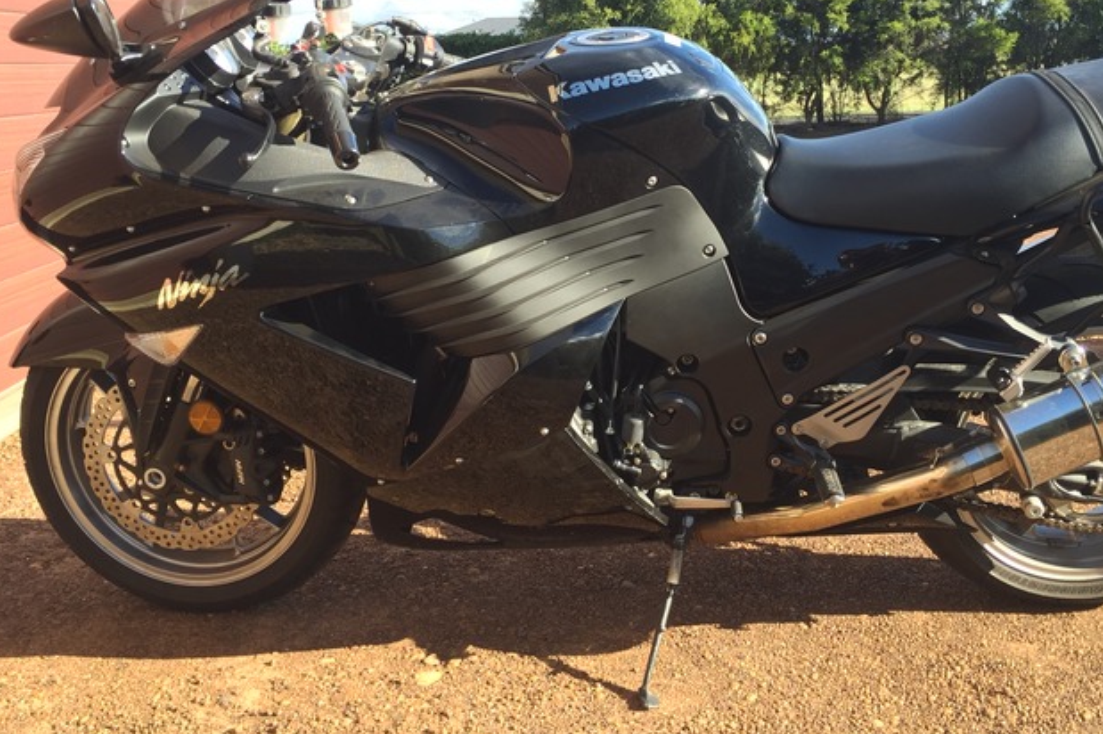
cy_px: 214
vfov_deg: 33.7
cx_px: 659
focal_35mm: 39
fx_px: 1194
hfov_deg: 49.3
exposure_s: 1/215
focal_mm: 4.15
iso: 32
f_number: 2.2
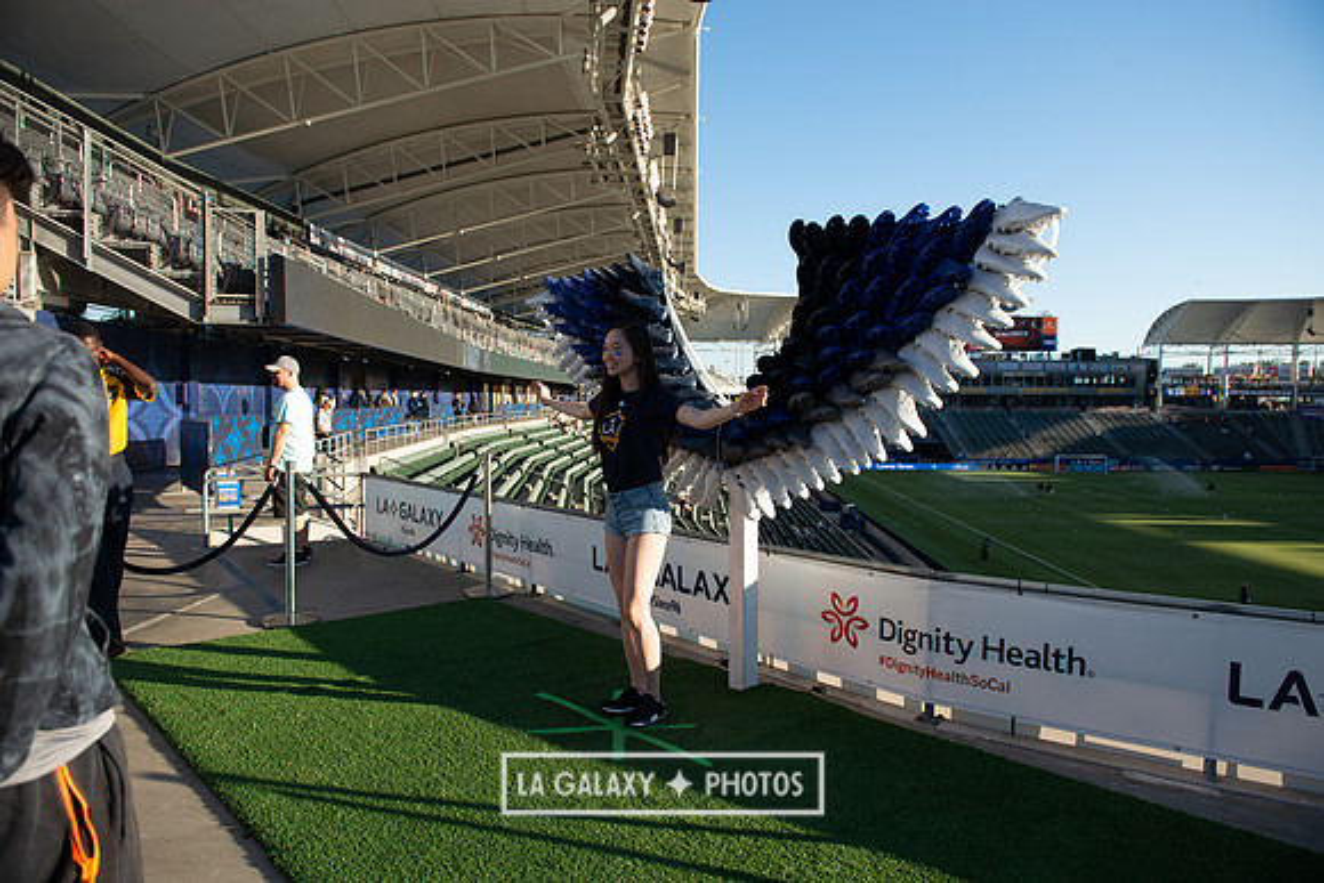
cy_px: 442
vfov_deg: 53.2
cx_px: 662
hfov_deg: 73.7
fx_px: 883
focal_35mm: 24
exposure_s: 1/800
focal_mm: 24
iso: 200
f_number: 4.5
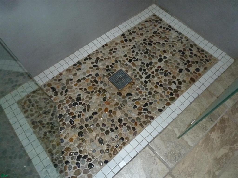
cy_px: 89
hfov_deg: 69.4
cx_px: 119
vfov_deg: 54.9
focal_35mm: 25
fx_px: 172
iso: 400
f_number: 3.3
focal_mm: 4.1
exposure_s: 1/60
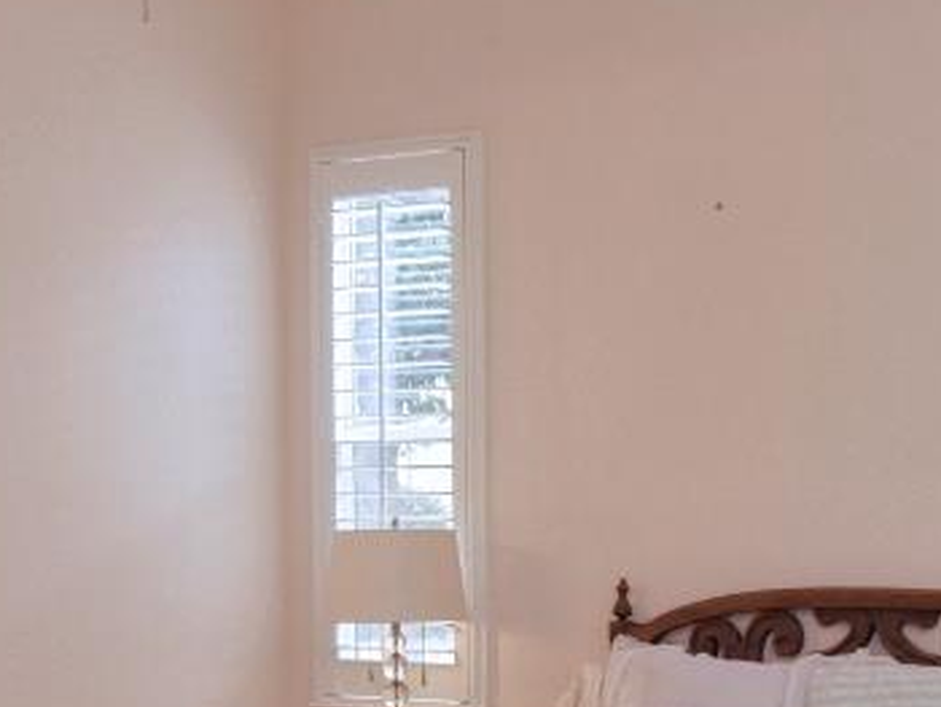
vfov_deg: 24.2
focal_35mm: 60
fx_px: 1632
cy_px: 531
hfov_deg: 30.6
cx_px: 863
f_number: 4.5
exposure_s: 1/160
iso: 800
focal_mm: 7
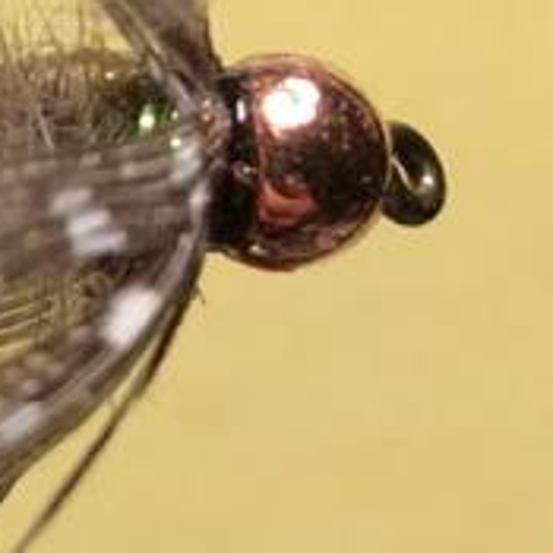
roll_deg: -3.1
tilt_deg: -24.6
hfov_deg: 14.5
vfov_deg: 15.3
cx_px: -237
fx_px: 2042
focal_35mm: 113
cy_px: 123
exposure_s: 1/100
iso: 32
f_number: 1.8
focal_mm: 3.99
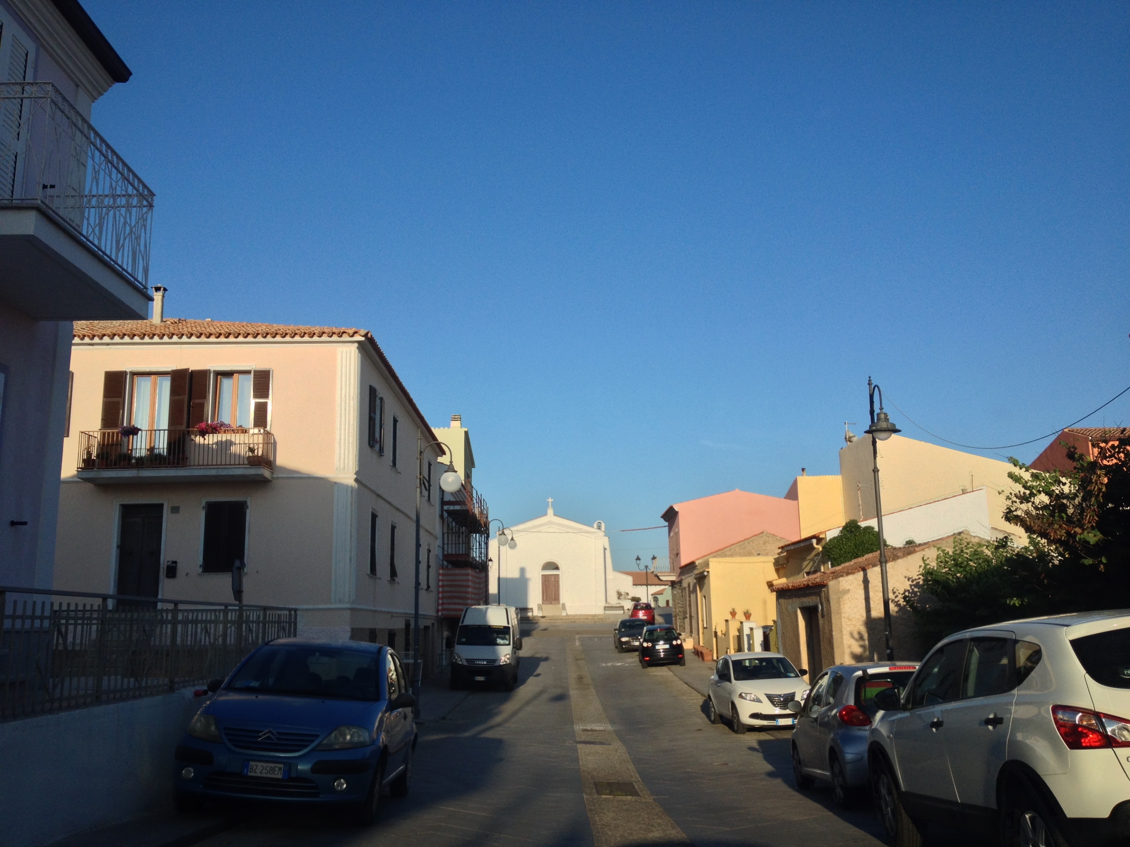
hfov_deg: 52.6
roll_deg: -1.1
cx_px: 565
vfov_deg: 40.7
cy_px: 424
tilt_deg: +8.9
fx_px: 1143
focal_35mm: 35
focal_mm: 4.28
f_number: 2.4
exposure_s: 1/1227
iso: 50
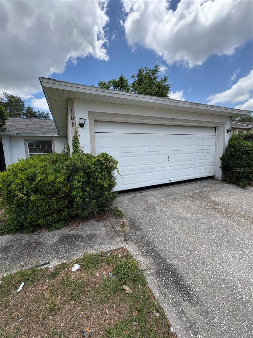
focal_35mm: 14
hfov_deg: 85.7
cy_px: 169
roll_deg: +2.0
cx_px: 126
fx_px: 136
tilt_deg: -6.9
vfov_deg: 102.1
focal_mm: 2.22
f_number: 2.2
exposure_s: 1/1006
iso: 50
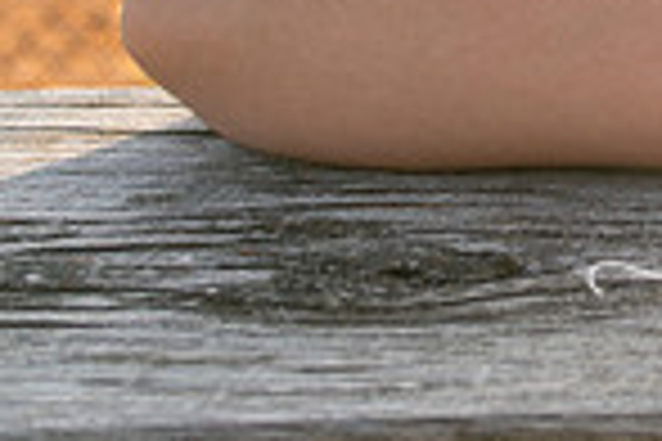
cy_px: -169
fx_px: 2537
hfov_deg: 13.4
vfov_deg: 9.7
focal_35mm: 138
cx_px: 1184
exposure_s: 1/250
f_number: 6.3
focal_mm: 35
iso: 400
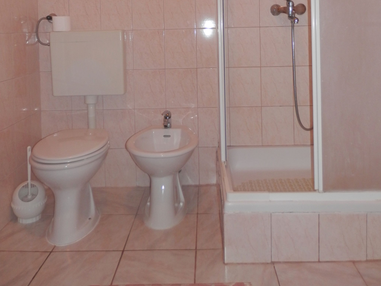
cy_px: 36
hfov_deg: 54.0
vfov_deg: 39.2
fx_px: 374
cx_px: 193
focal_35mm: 34
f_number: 3
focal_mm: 4.5
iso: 100
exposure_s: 1/30
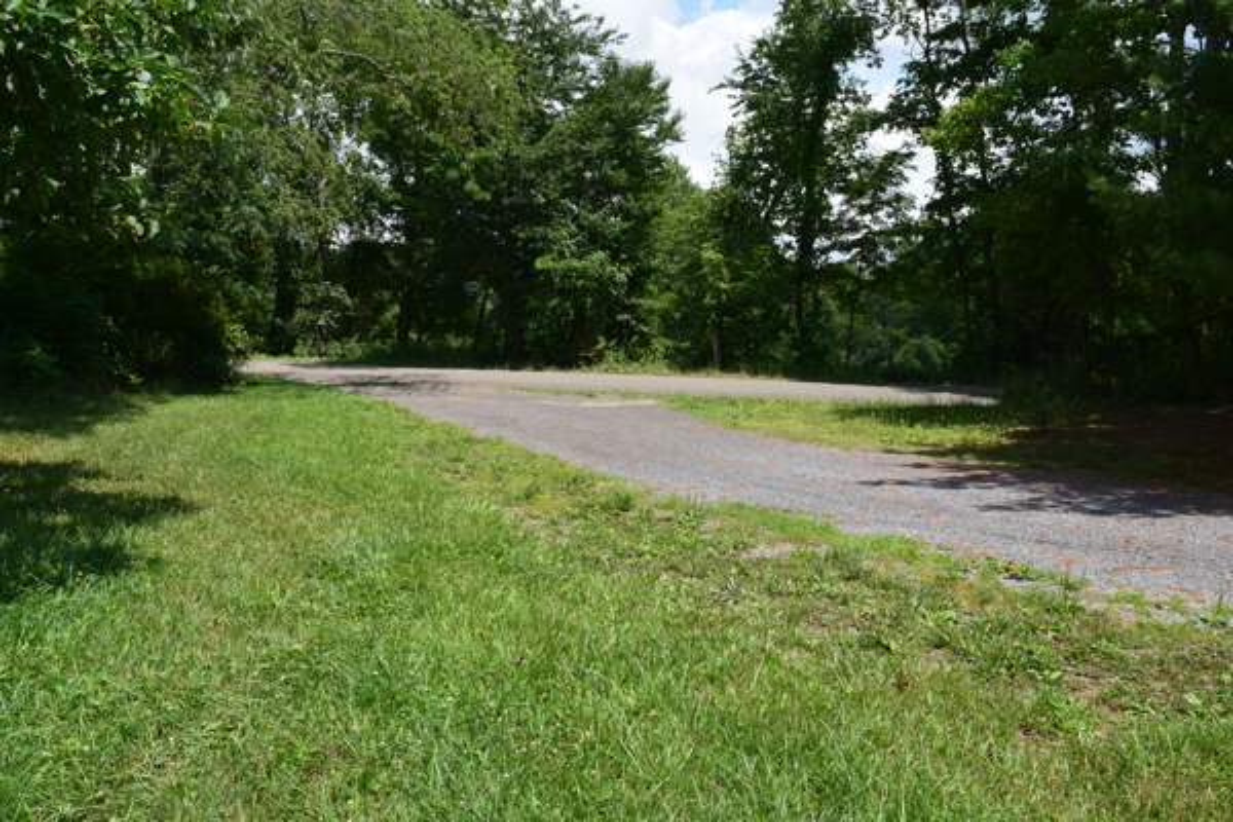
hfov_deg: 67.4
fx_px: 925
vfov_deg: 47.9
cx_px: 616
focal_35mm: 27
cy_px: 411
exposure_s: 1/400
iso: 400
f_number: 11
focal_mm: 18
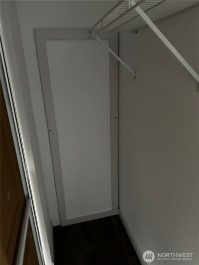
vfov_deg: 71.6
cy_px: 132
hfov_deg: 56.8
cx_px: 100
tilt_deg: -21.1
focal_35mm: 24
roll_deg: +0.6
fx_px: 184
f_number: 1.78
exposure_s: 1/30
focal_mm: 6.86
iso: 1000
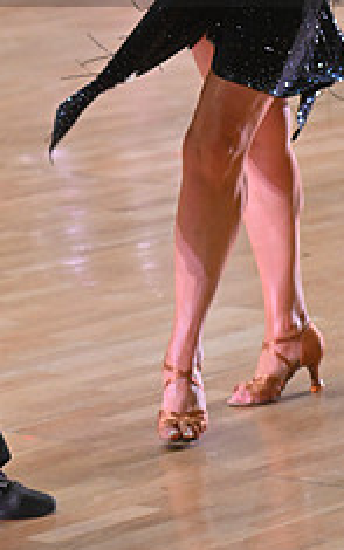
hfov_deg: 5.1
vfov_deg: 8.1
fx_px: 3853
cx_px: 116
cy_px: -70
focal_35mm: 257
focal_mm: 102
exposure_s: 1/400
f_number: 5
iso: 4000
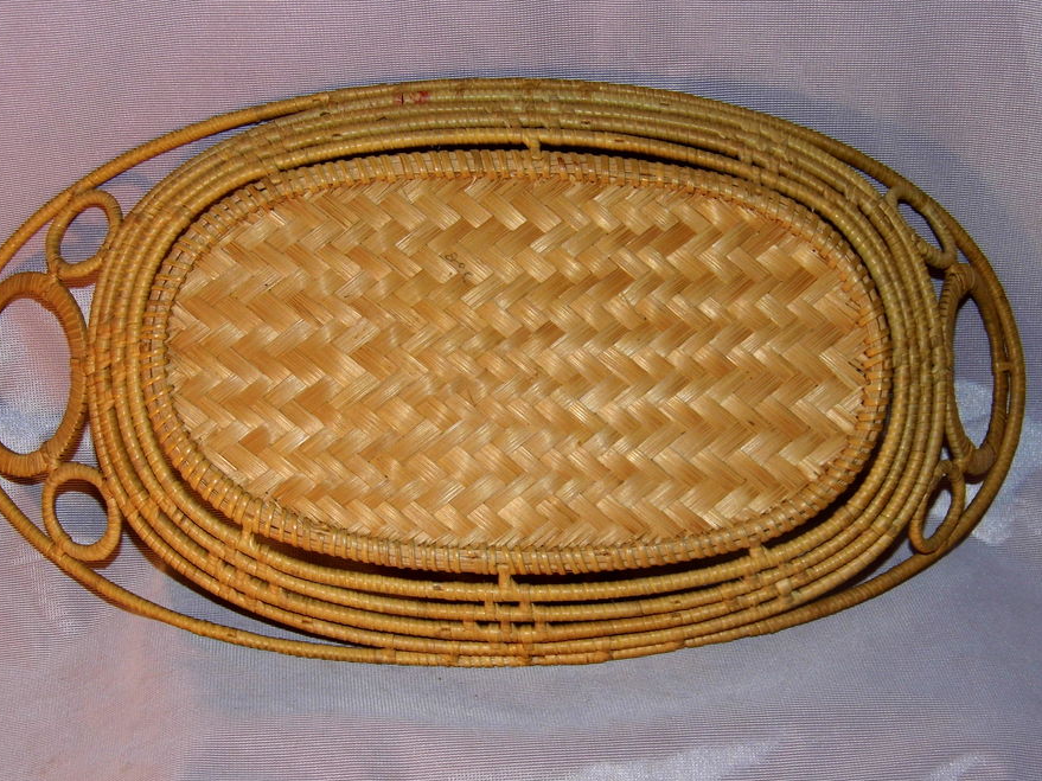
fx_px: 1986
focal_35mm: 66
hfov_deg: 29.4
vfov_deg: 22.2
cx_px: 537
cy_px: 403
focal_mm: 10.4
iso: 100
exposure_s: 1/60
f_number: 3.9
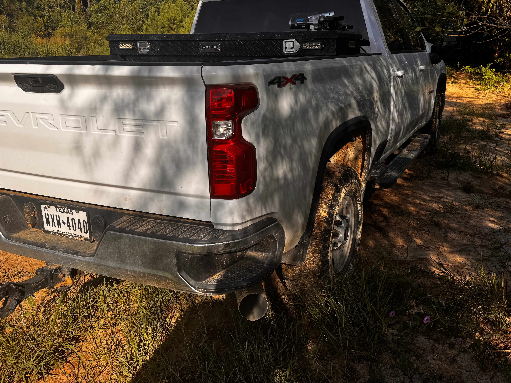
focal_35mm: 32
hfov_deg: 56.7
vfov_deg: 43.9
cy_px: 149
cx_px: 280
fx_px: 472
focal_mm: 6.76
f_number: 1.78
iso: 80
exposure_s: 1/3096
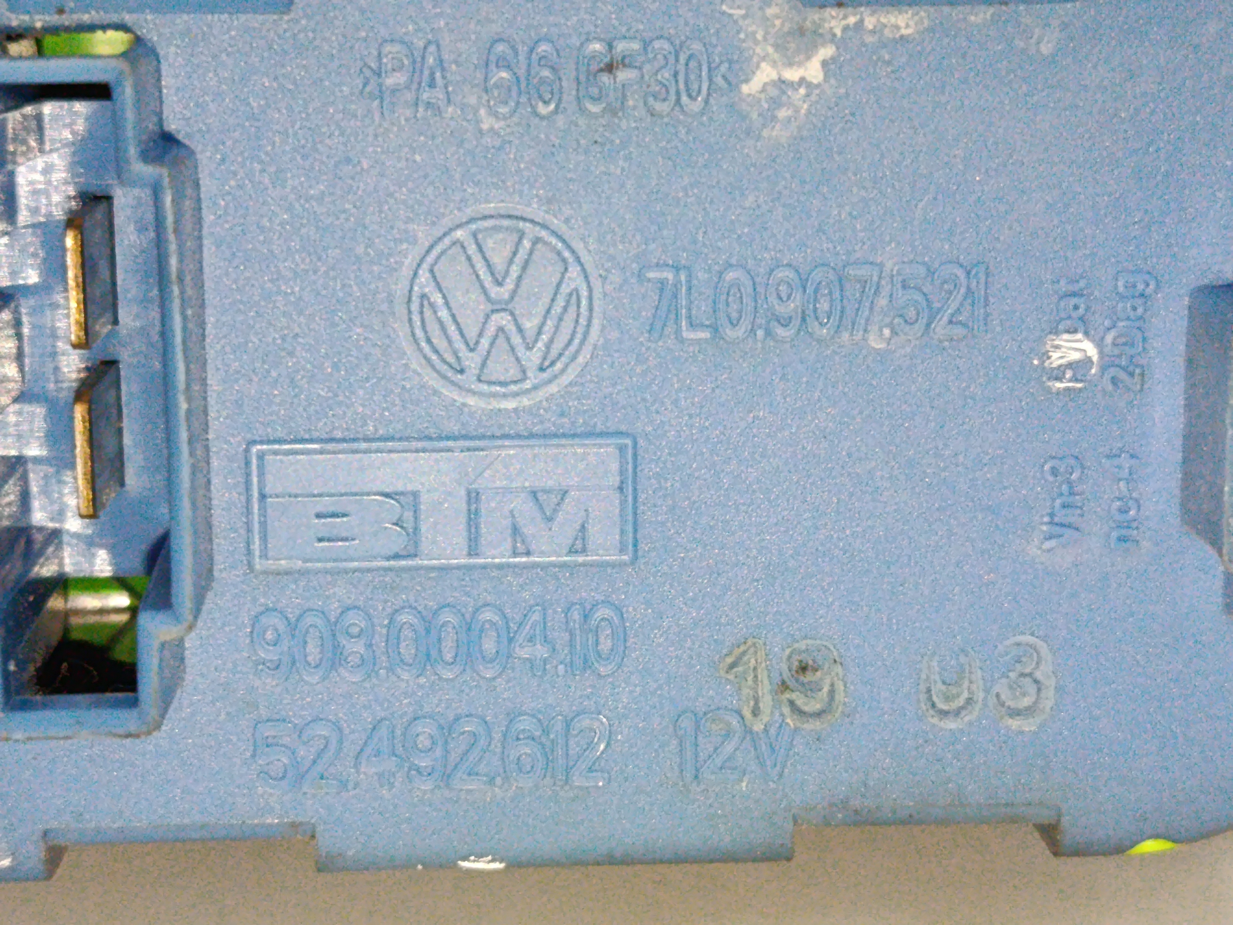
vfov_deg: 19.1
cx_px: 616
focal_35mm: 77
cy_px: 462
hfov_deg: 25.3
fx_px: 2743
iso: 886
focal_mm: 5.24
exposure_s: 1/100
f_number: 1.7
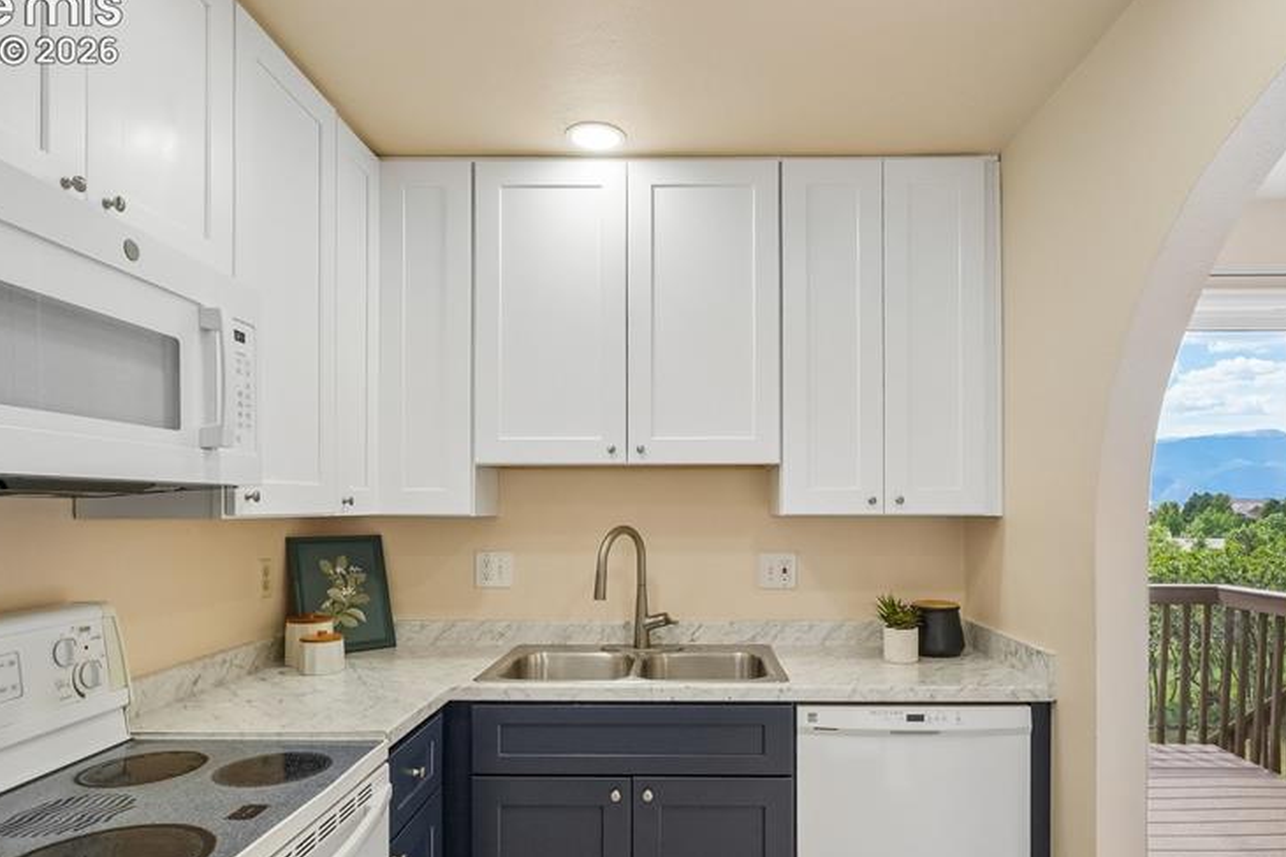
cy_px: 509
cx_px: 679
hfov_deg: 81.1
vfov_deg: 59.0
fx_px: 750
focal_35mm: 21
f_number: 8
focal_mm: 10
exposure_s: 1/80
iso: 800
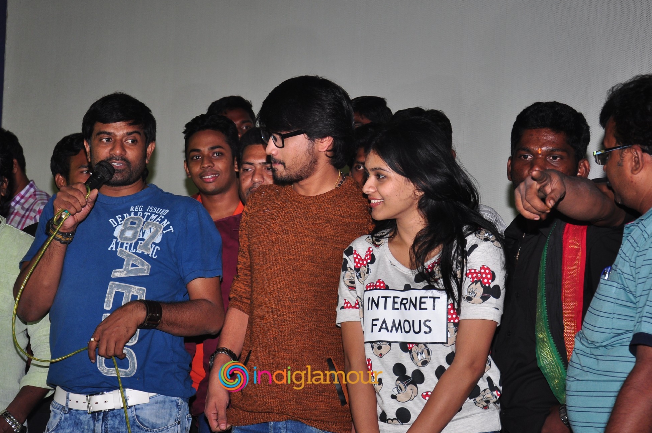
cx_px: 300
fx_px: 1321
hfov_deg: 27.7
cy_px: 243
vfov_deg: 18.6
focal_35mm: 73
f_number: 4.8
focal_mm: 42
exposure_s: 1/125
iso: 320
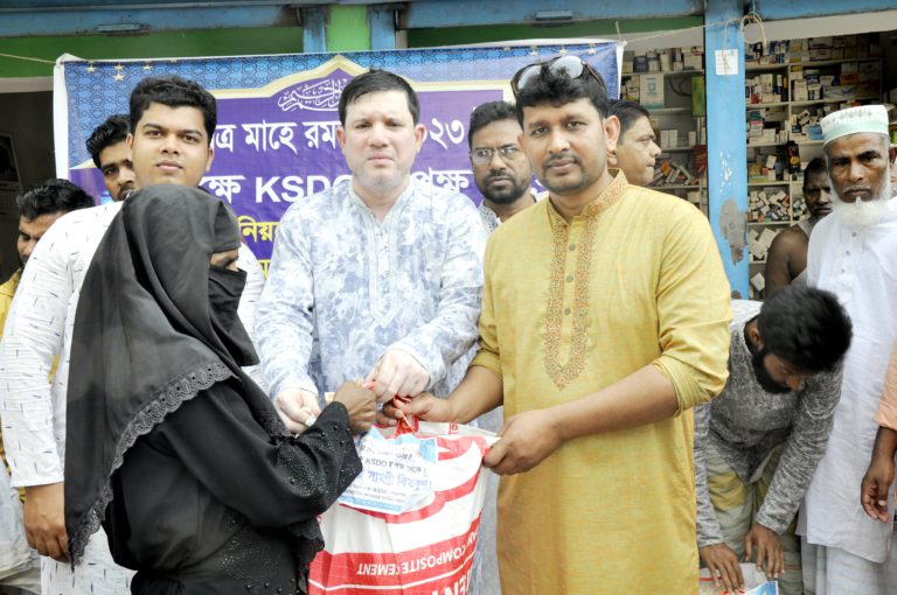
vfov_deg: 36.8
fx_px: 896
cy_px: 298
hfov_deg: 53.2
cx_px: 448
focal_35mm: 36
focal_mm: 24
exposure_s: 1/80
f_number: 9
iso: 200
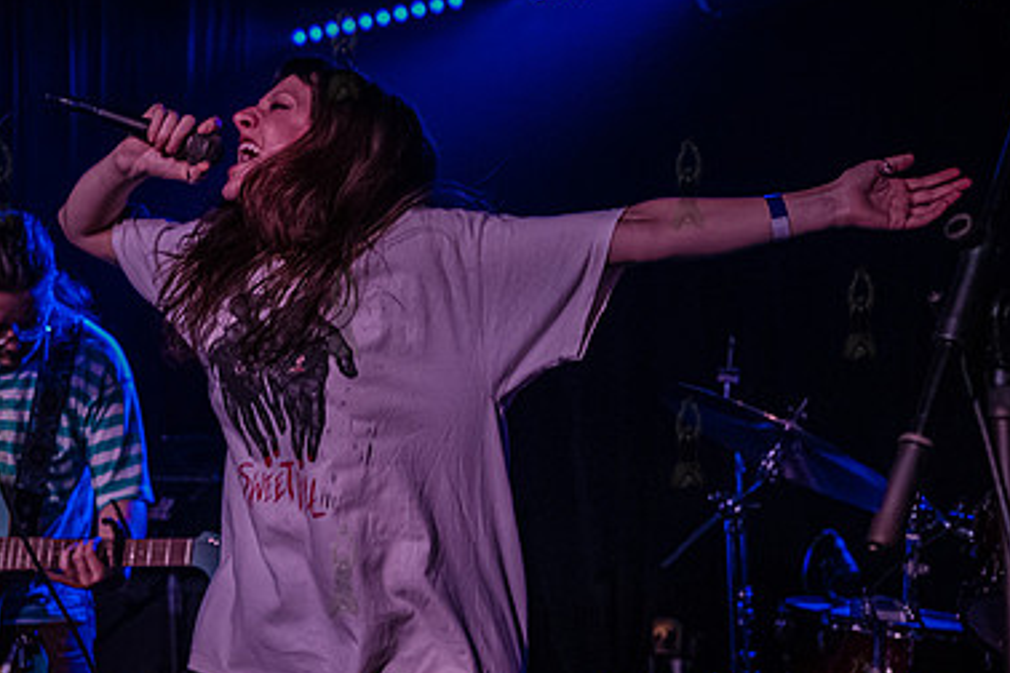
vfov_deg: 20.3
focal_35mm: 67
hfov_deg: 29.7
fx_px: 1880
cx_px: 270
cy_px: 248
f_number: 3.2
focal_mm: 36
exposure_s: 1/320
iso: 16000
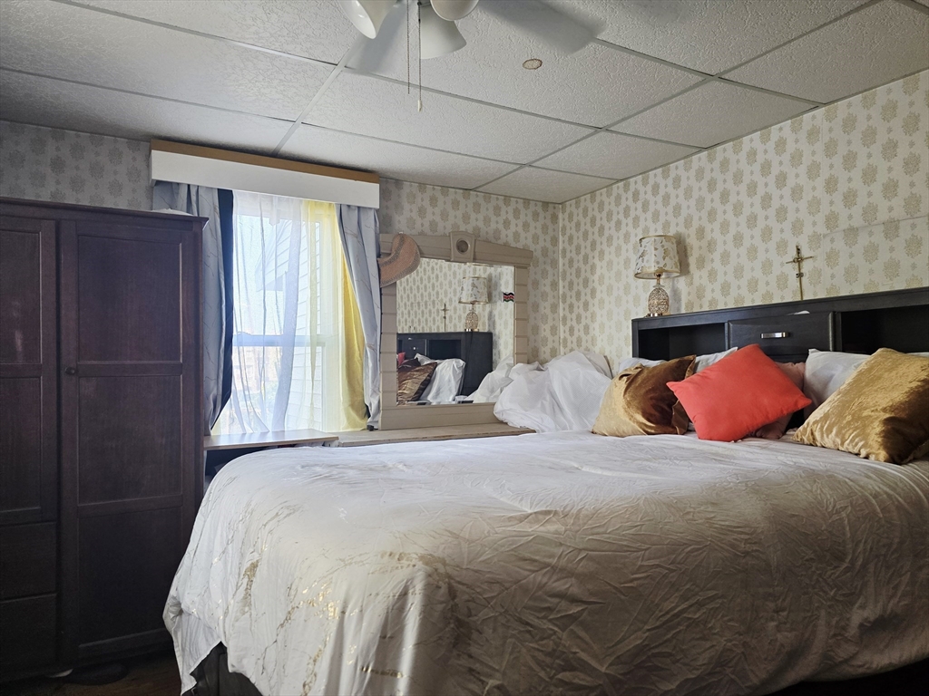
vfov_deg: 58.9
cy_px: 348
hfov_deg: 73.9
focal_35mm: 23
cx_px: 464
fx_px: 617
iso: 200
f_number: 1.7
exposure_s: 1/120
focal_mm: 6.3
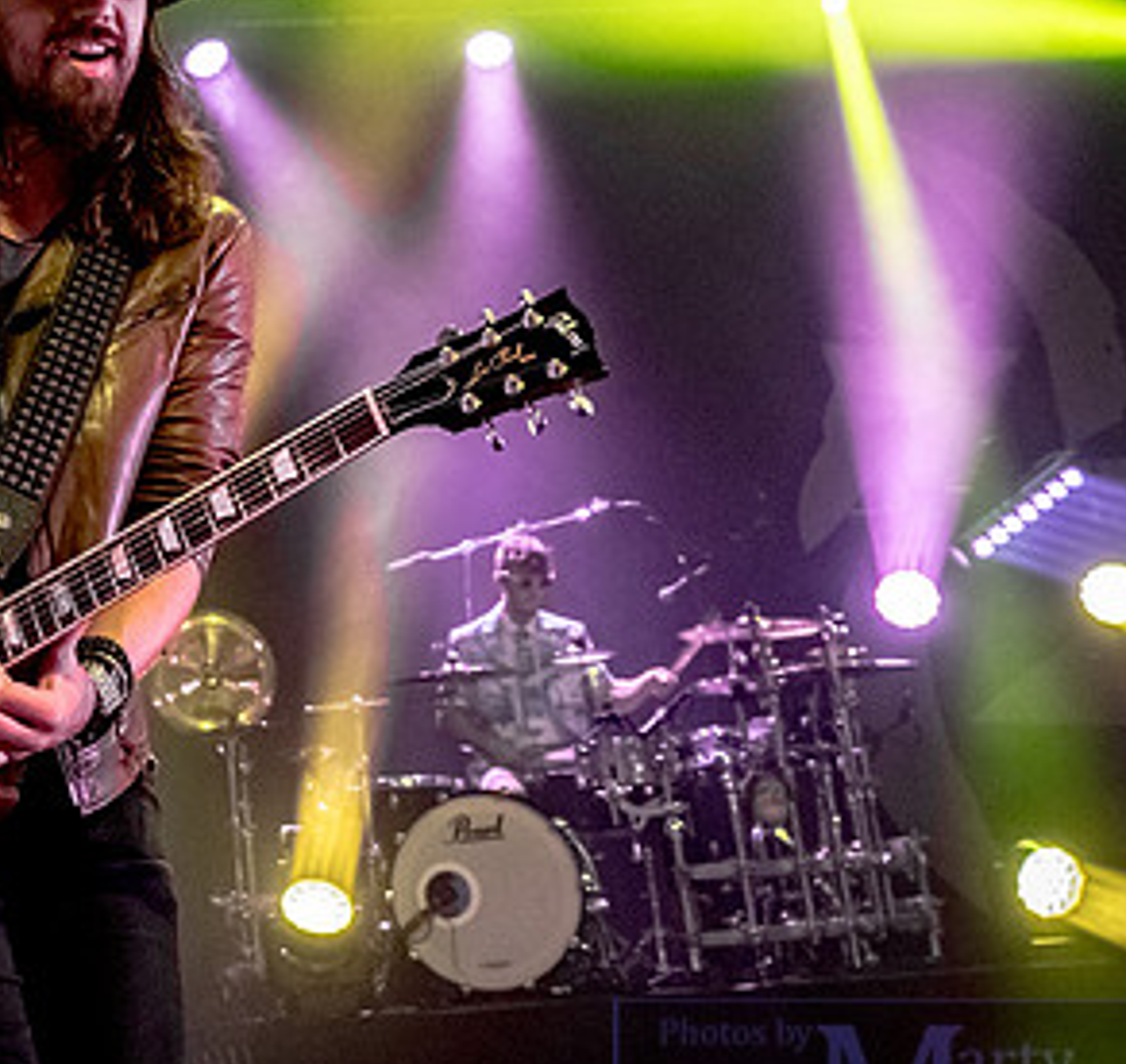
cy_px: 257
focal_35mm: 64
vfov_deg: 25.8
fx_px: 2292
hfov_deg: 26.4
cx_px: 55
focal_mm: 15
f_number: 4
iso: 1600
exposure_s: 1/160
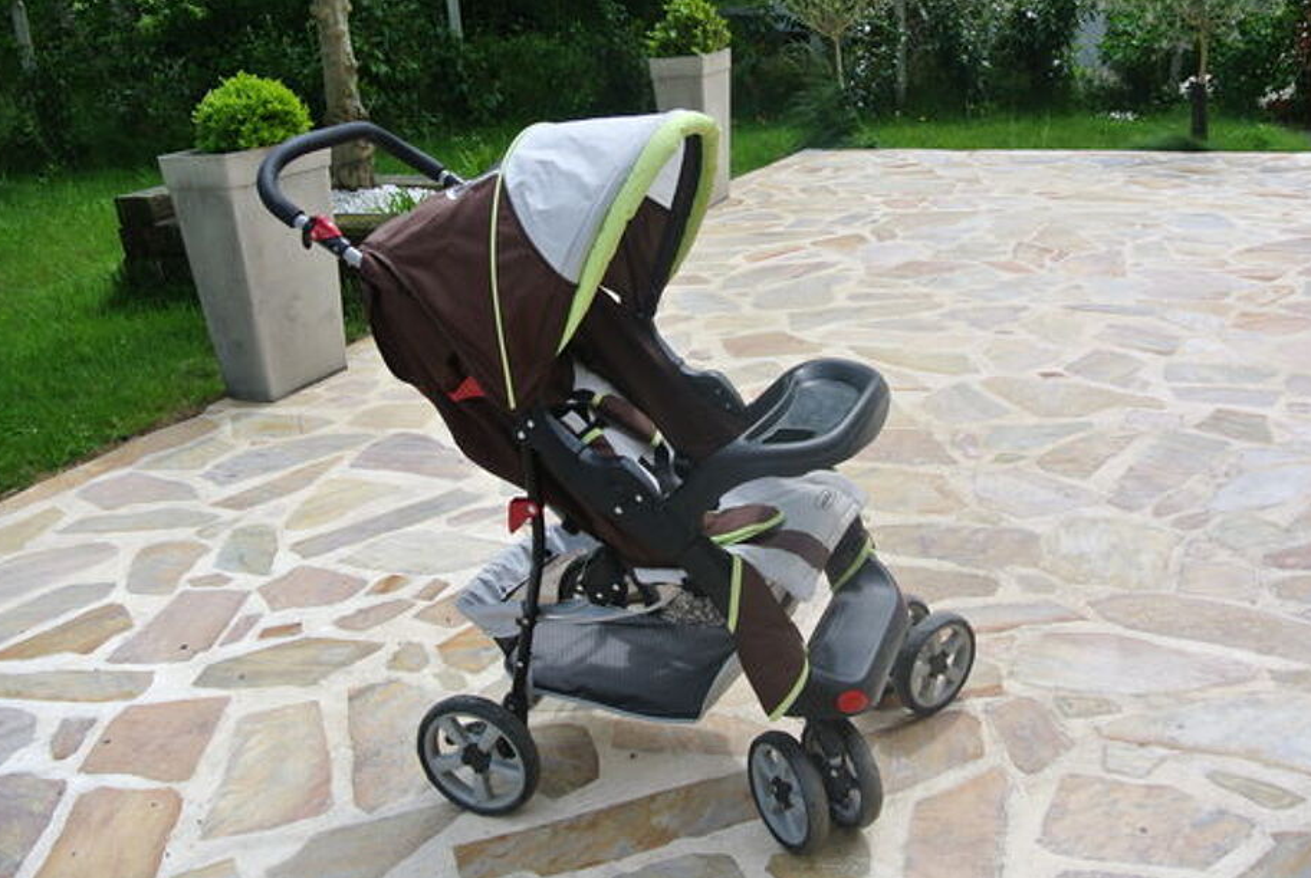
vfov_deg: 39.0
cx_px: 678
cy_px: 456
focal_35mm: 34
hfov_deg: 55.7
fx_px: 1240
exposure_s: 1/640
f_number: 4.5
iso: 100
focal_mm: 11.8
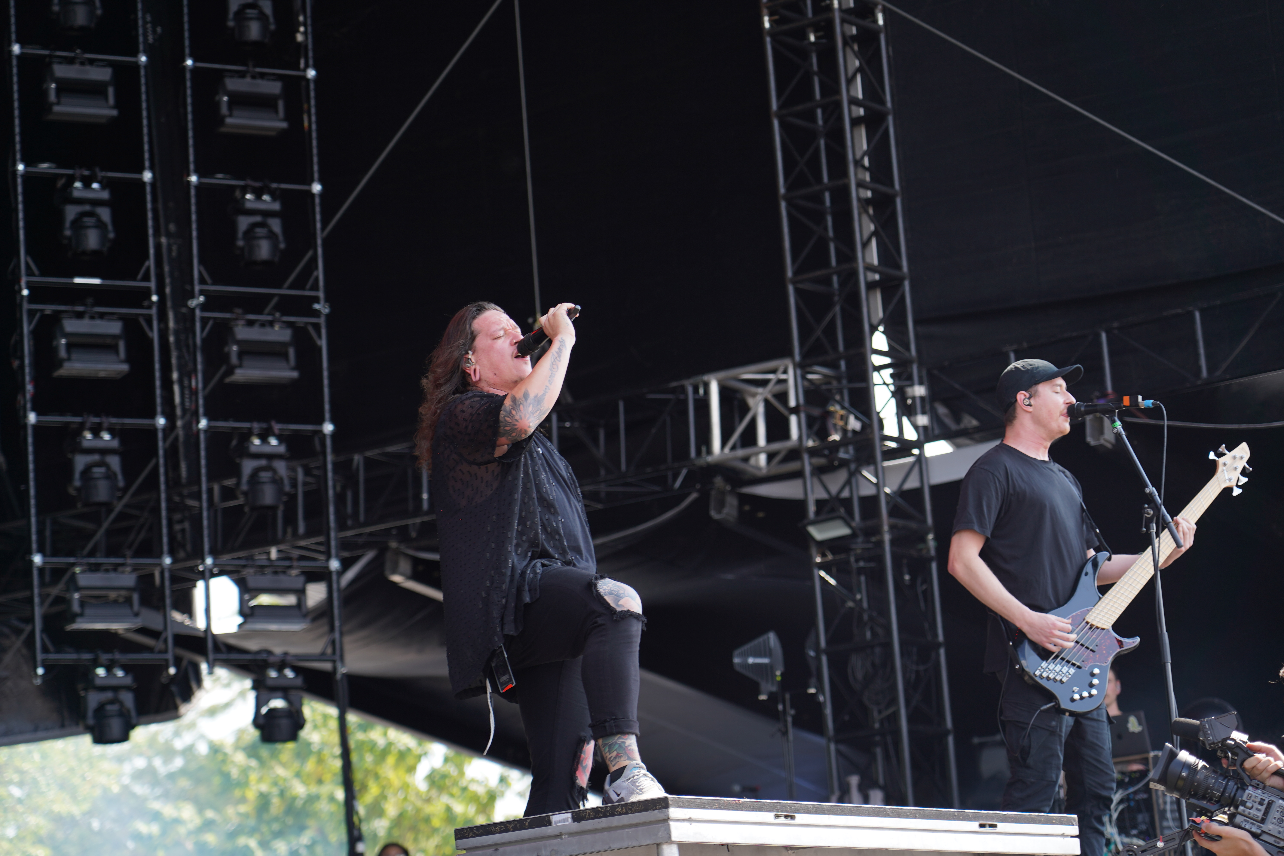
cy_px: 428
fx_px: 3745
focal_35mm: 105
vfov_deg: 13.0
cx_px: 642
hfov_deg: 19.5
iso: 100
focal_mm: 105
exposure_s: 1/160
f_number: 4.5
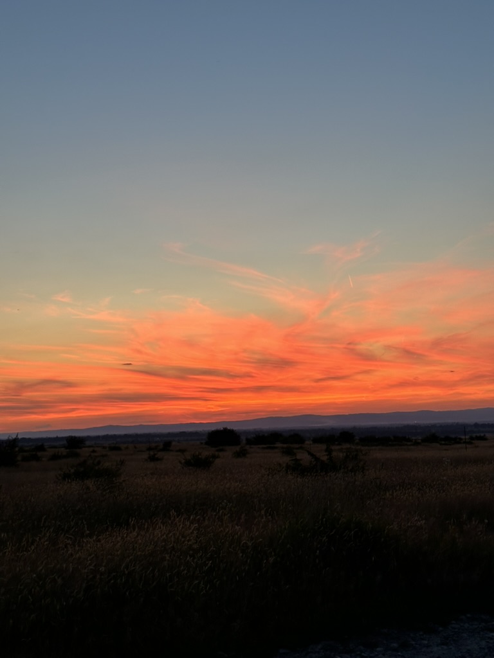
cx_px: 247
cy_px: 329
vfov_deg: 39.7
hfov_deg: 30.3
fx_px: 913
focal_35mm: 48
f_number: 1.78
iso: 80
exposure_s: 1/78
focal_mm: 6.86
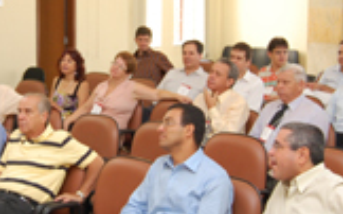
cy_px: 74
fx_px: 775
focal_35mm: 83
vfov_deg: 15.7
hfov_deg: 24.6
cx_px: 83
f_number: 5
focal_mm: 22
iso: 400
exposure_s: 1/100
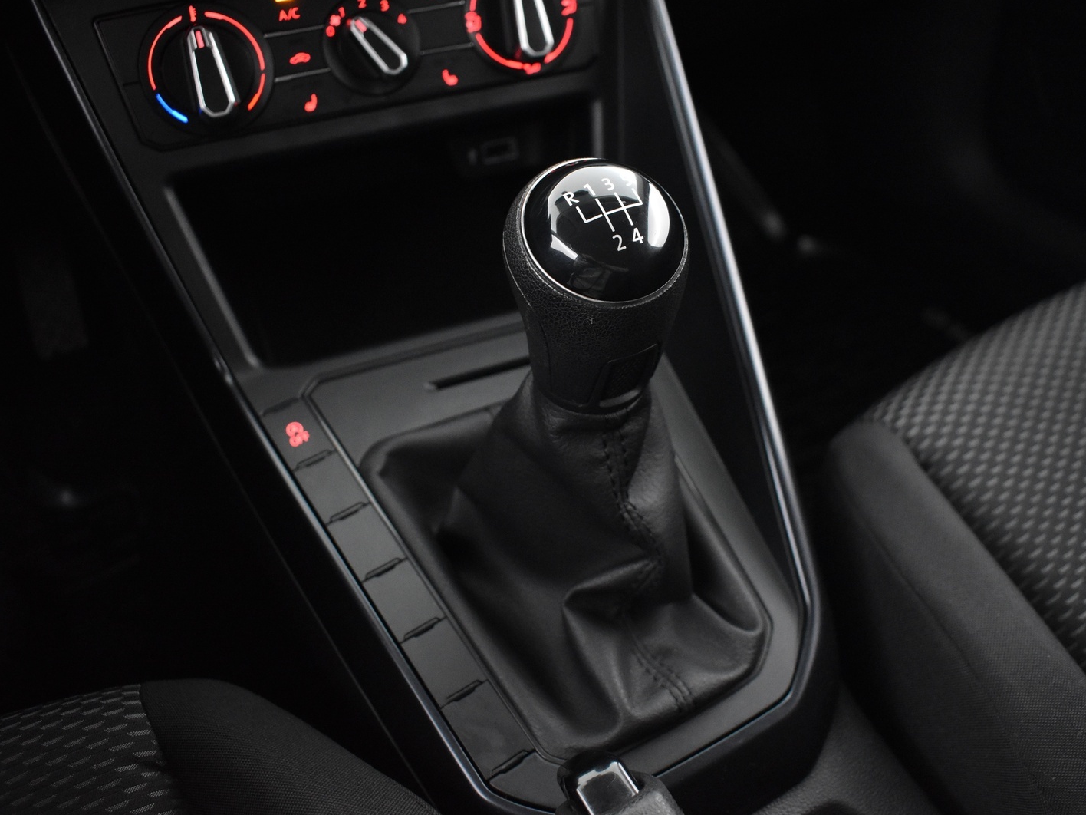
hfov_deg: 55.3
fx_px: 1035
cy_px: 411
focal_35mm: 33
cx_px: 596
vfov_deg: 42.9
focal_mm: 20
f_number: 3.5
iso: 3200
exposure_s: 1/15
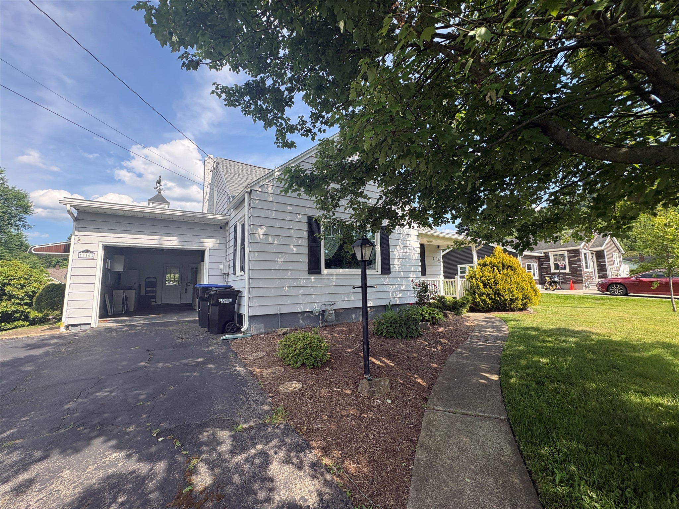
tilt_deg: +7.9
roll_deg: +0.5
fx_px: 275
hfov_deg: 102.1
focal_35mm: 14
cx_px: 340
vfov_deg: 85.7
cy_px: 254
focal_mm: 2.22
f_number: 2.2
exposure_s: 1/756
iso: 64
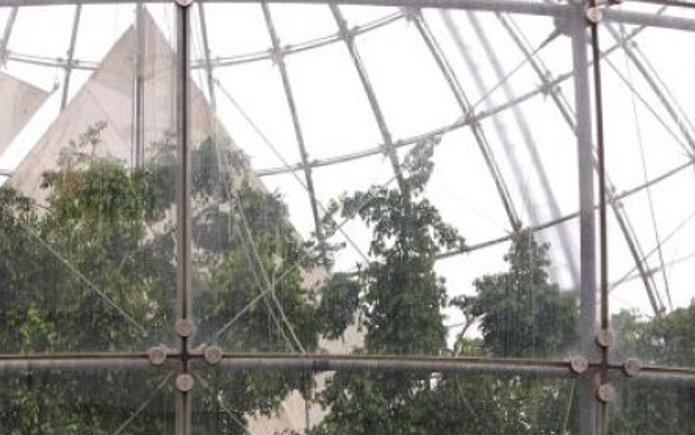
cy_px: 646
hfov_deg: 24.3
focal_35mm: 83
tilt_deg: +9.2
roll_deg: -1.0
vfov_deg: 14.7
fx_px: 1573
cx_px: 91
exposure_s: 1/130
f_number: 2.2
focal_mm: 4.15
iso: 25
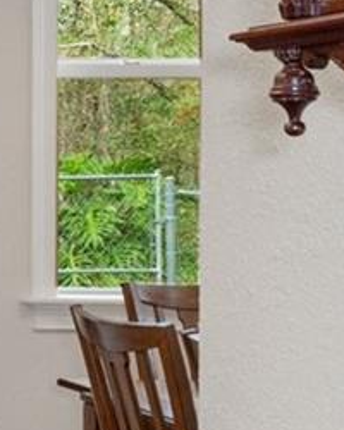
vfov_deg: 16.4
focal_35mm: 117
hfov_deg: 9.8
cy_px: 189
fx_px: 1489
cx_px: -714
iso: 320
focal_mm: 13
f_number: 8
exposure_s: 1/3
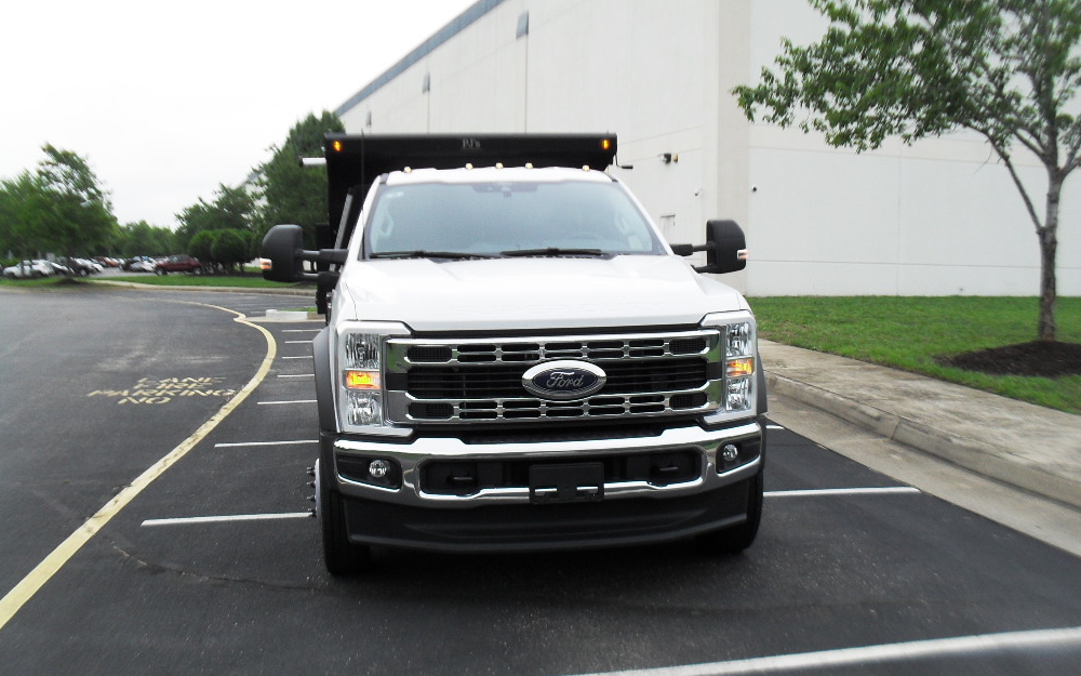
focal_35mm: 38
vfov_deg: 33.6
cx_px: 548
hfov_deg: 51.5
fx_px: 1120
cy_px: 364
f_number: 3.2
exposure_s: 1/250
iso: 100
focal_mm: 6.3
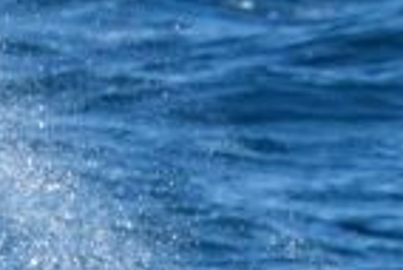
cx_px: -346
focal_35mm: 1909
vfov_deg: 0.7
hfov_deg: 1.1
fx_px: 21392
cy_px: 519
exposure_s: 1/8000
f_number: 6
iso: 1400
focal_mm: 340
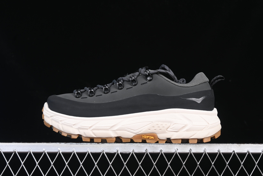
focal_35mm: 75
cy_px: 88
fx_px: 548
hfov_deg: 27.0
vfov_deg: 18.2
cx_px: 132
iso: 160
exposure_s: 1/60
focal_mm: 50
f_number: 6.3
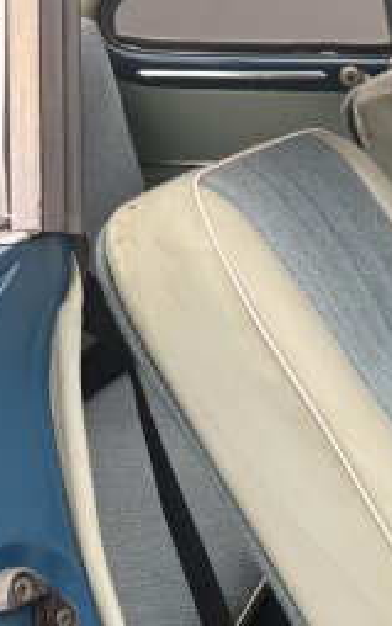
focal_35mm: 64
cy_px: 389
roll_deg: -1.9
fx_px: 1093
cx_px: 693
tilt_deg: -20.3
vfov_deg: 31.8
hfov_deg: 17.0
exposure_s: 1/49
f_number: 1.78
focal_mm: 6.76
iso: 160
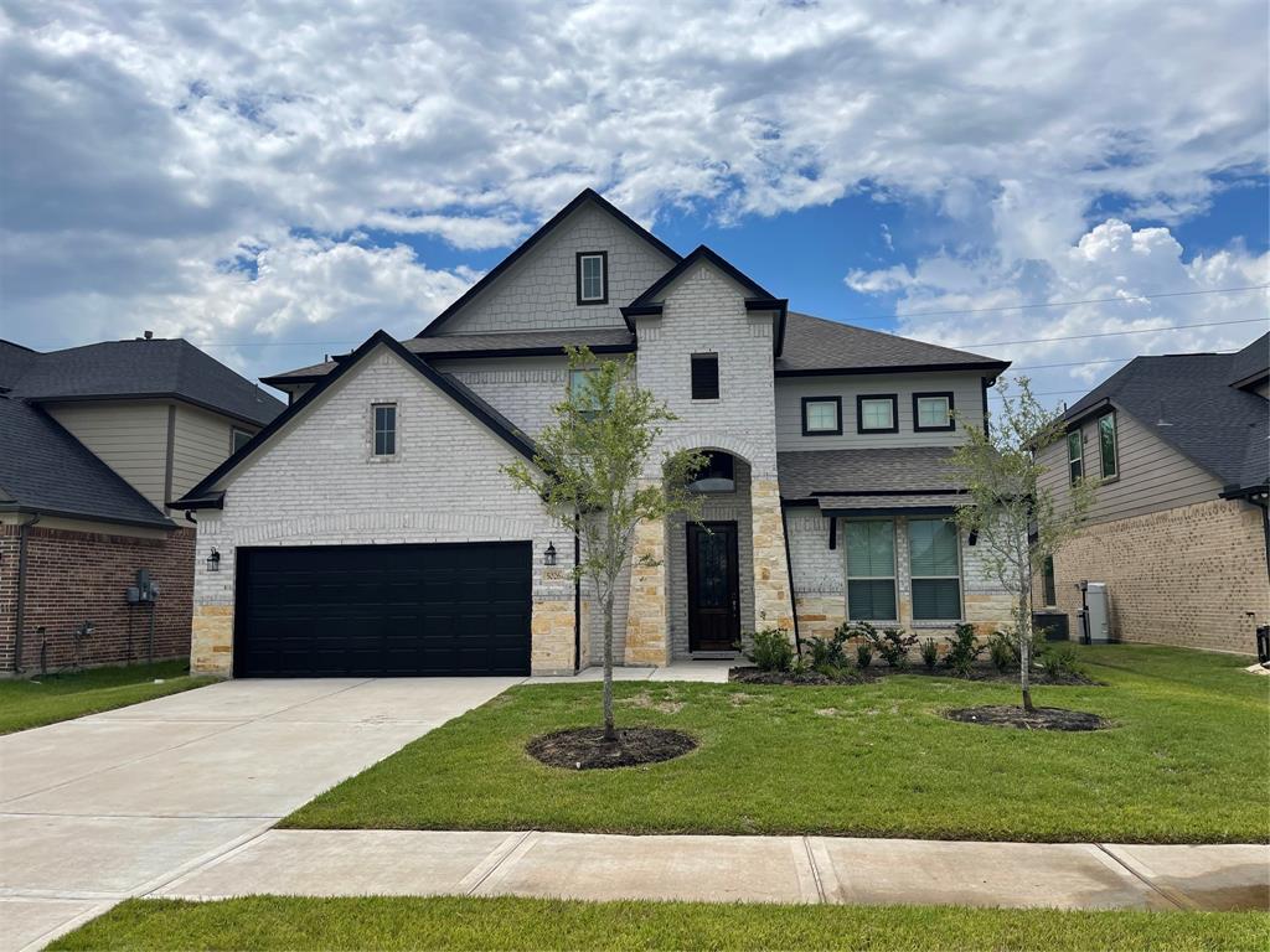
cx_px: 635
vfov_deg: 53.1
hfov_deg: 67.3
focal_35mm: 26
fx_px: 954
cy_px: 476
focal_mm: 5.1
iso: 32
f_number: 1.6
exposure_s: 1/5917
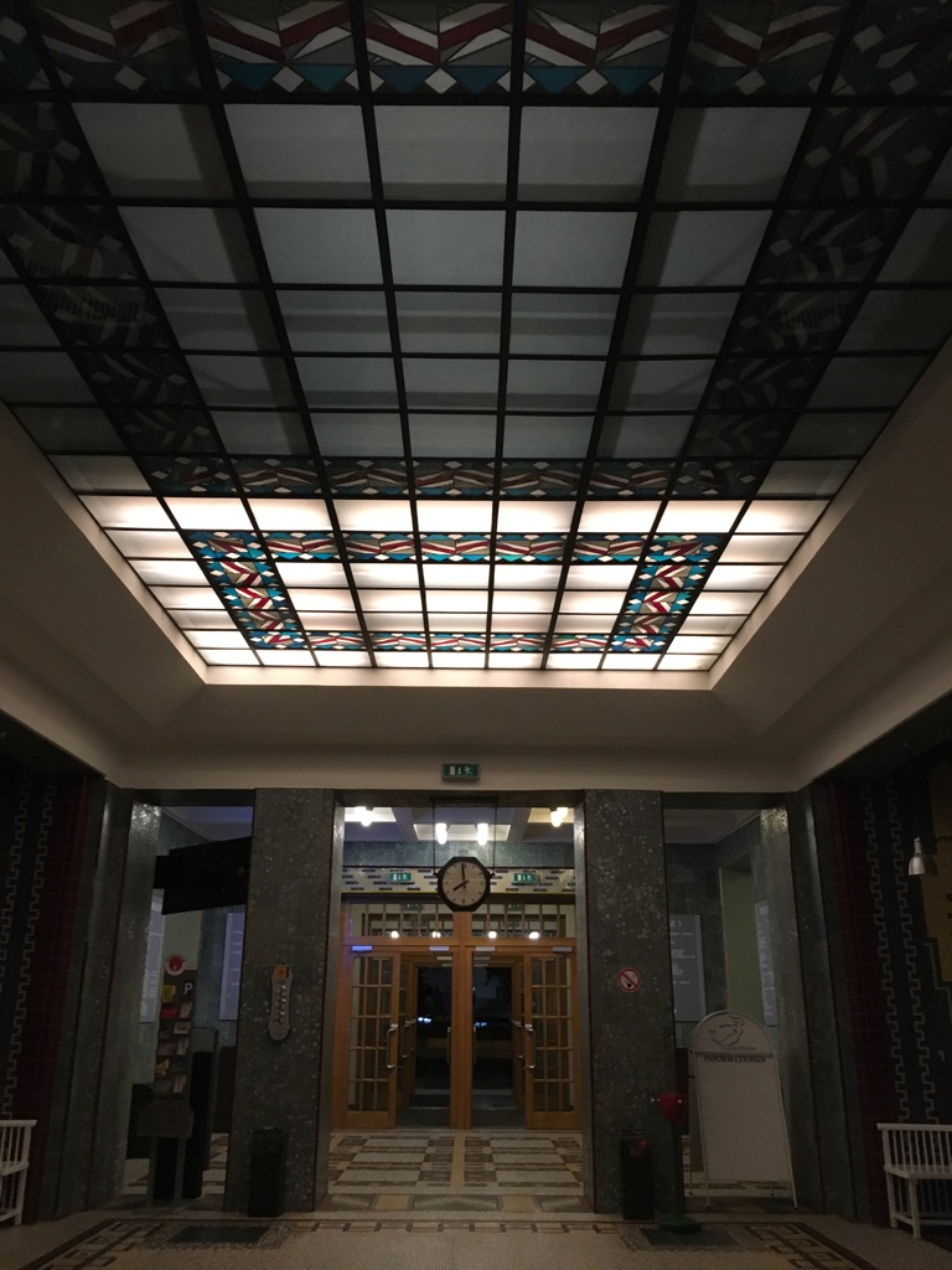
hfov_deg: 48.2
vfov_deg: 61.7
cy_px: 635
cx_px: 476
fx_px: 1063
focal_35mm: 29
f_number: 2.2
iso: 200
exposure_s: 1/25
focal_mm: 4.15
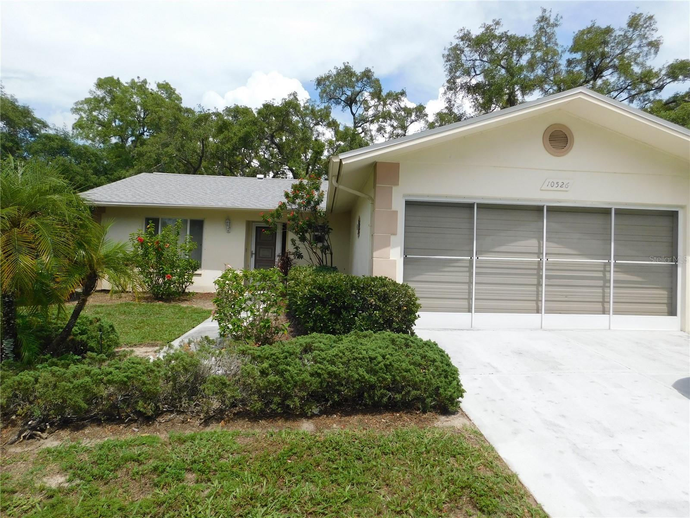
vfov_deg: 58.9
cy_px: 259
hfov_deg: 73.9
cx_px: 345
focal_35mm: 23
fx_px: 458
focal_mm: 4
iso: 125
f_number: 6
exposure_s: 1/500
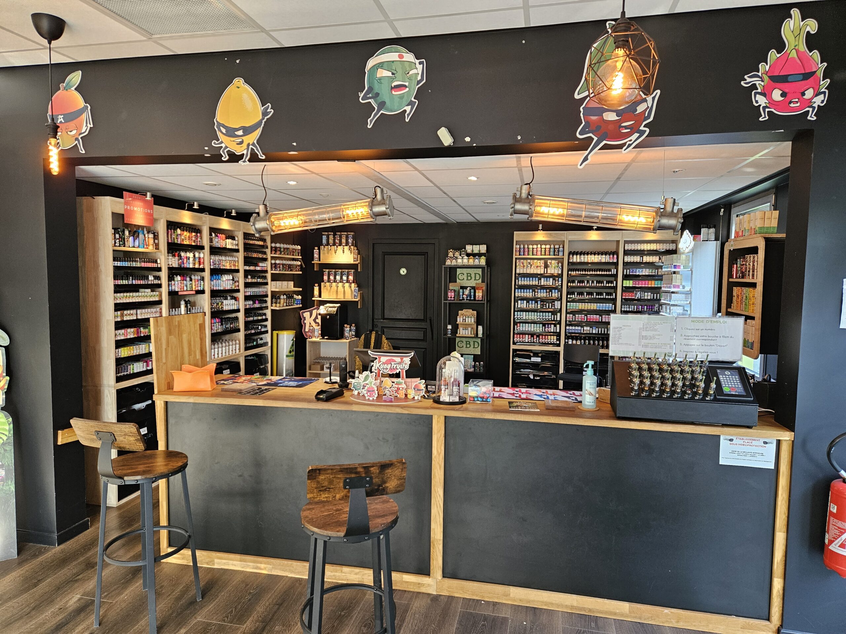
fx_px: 562
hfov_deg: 73.9
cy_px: 317
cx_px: 423
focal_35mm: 23
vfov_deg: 58.9
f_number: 1.8
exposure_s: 1/100
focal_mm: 5.4
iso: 250
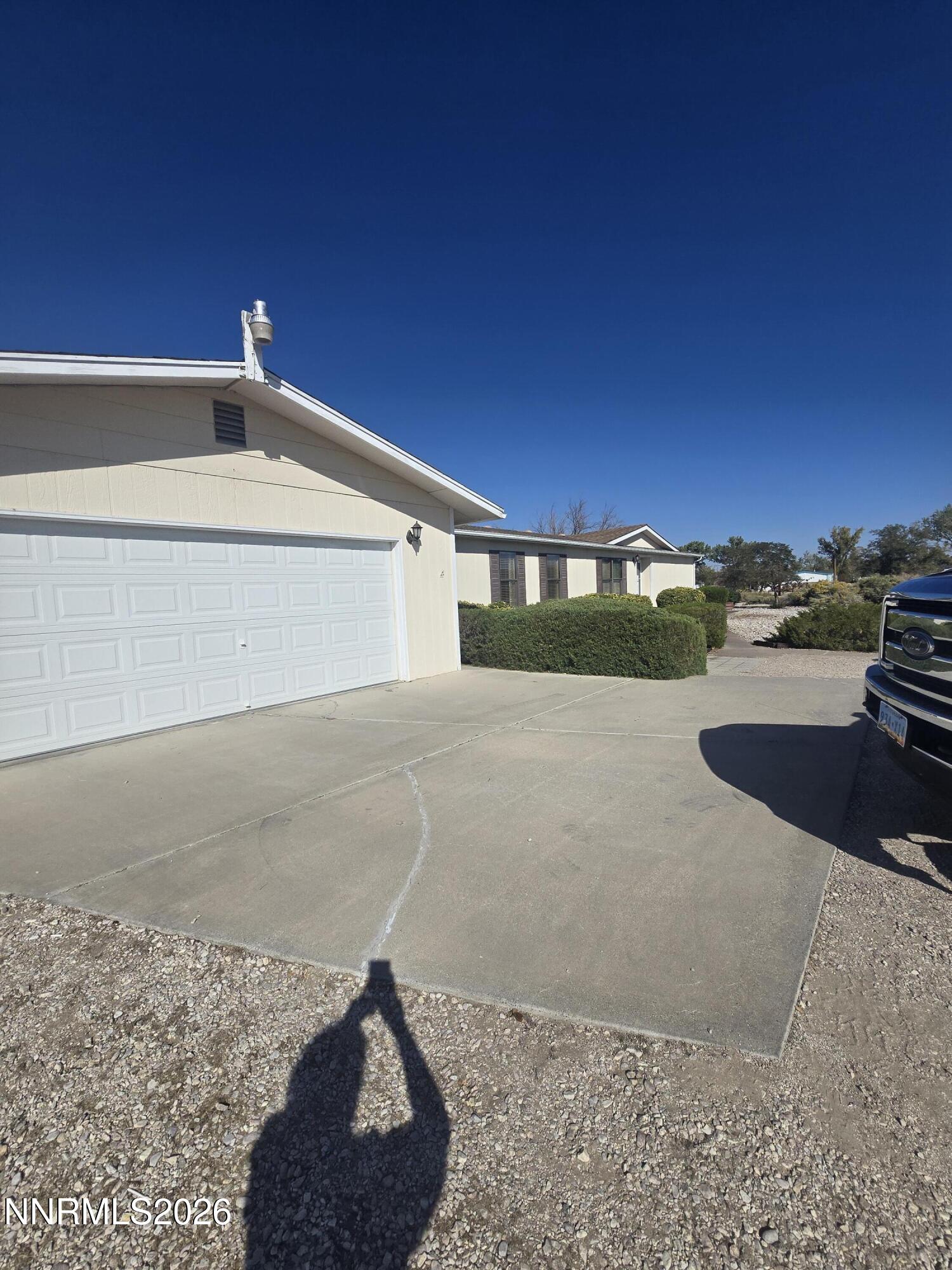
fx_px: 477
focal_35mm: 13
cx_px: 476
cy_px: 635
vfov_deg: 106.2
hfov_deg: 89.9
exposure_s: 1/5089
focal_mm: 2.2
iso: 50
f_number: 2.2
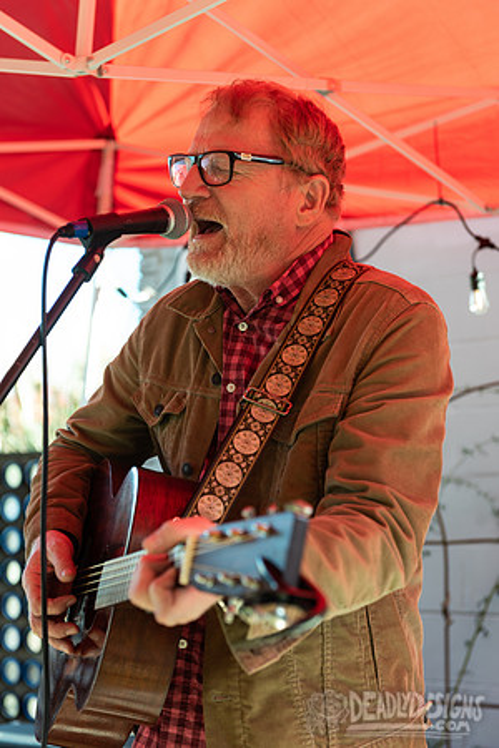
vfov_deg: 28.8
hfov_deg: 19.5
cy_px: 374
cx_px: 250
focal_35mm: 70
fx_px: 1455
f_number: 4.5
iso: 200
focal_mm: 70
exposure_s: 1/200
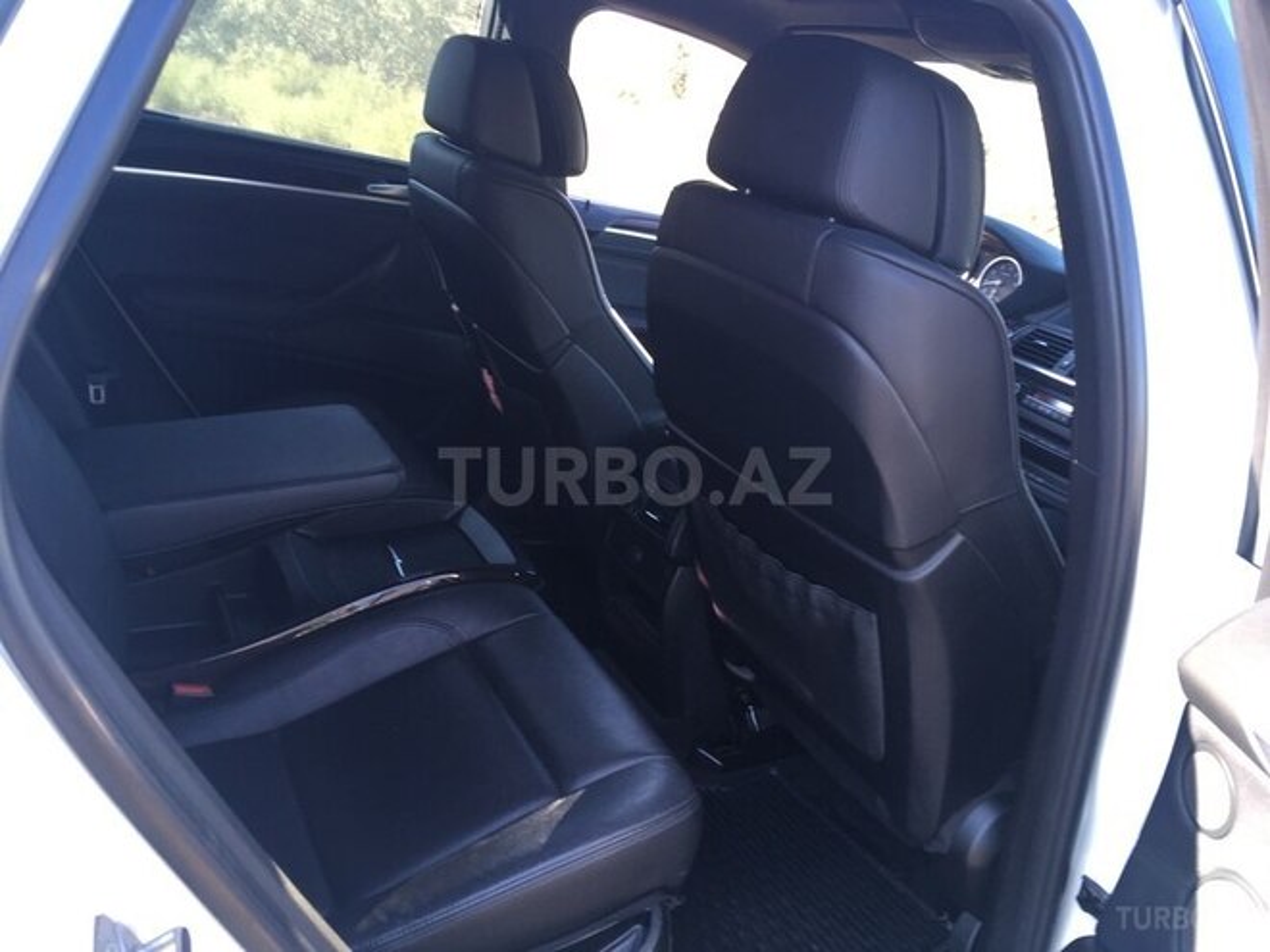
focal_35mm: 29
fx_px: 1064
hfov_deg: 61.7
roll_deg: -1.6
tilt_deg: -19.5
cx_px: 635
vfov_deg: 48.2
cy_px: 476
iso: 32
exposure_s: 1/50
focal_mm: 4.15
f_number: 2.2
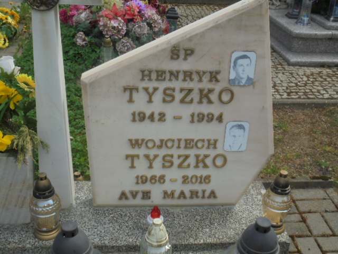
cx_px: 169
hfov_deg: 43.9
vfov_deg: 33.6
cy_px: 127
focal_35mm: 43
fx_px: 420
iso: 100
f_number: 4.5
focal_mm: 7.8
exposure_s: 1/500
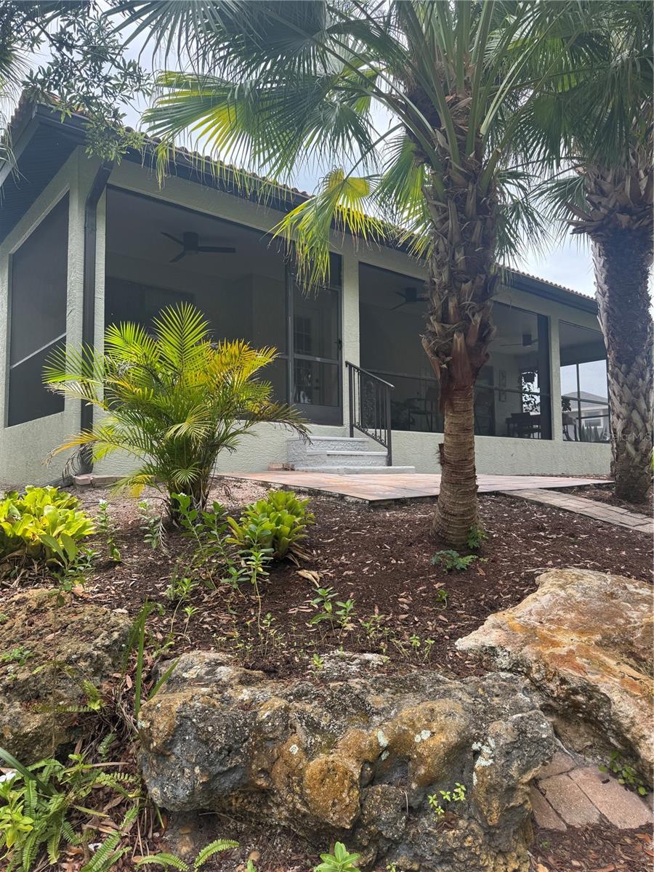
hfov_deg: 56.8
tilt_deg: +4.5
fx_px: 605
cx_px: 327
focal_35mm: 24
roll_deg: +0.2
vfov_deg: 71.6
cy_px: 436
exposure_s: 1/773
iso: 80
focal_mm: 6.76
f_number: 1.78
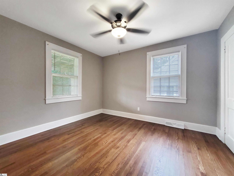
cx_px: 117
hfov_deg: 106.2
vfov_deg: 89.9
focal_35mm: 13
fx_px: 88
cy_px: 88
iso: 160
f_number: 2.2
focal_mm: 1.8
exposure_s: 1/60
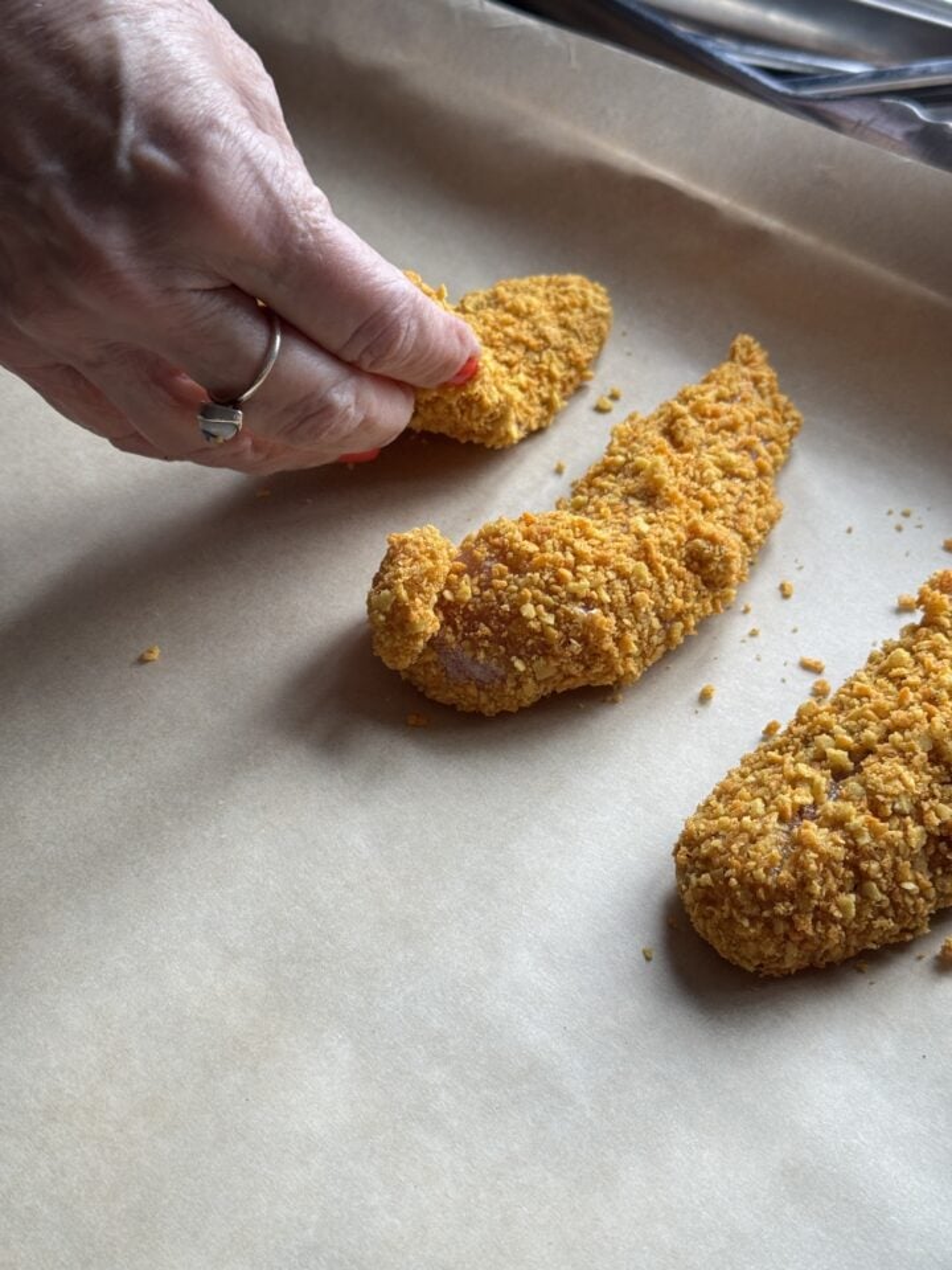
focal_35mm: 48
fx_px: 1760
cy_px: 635
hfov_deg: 30.3
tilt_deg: -44.2
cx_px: 476
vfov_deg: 39.7
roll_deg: +0.5
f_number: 1.78
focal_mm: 6.76
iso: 64
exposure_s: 1/364
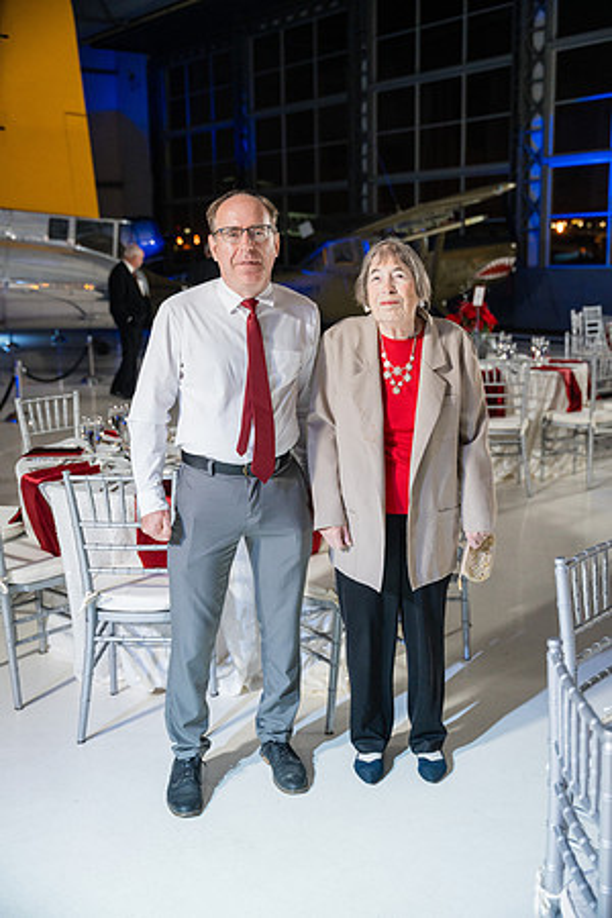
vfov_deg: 47.7
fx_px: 1038
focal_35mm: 41
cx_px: 306
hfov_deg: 32.9
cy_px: 459
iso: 3200
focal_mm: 40.7
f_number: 2.8
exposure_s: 1/250
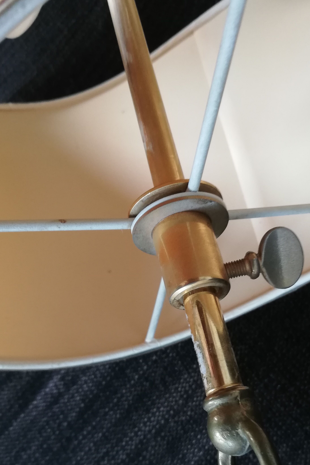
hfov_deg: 34.6
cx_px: 213
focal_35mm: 38
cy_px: 307
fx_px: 491
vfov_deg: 49.9
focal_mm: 3.81
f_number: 2.2
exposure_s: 1/33.3
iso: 200
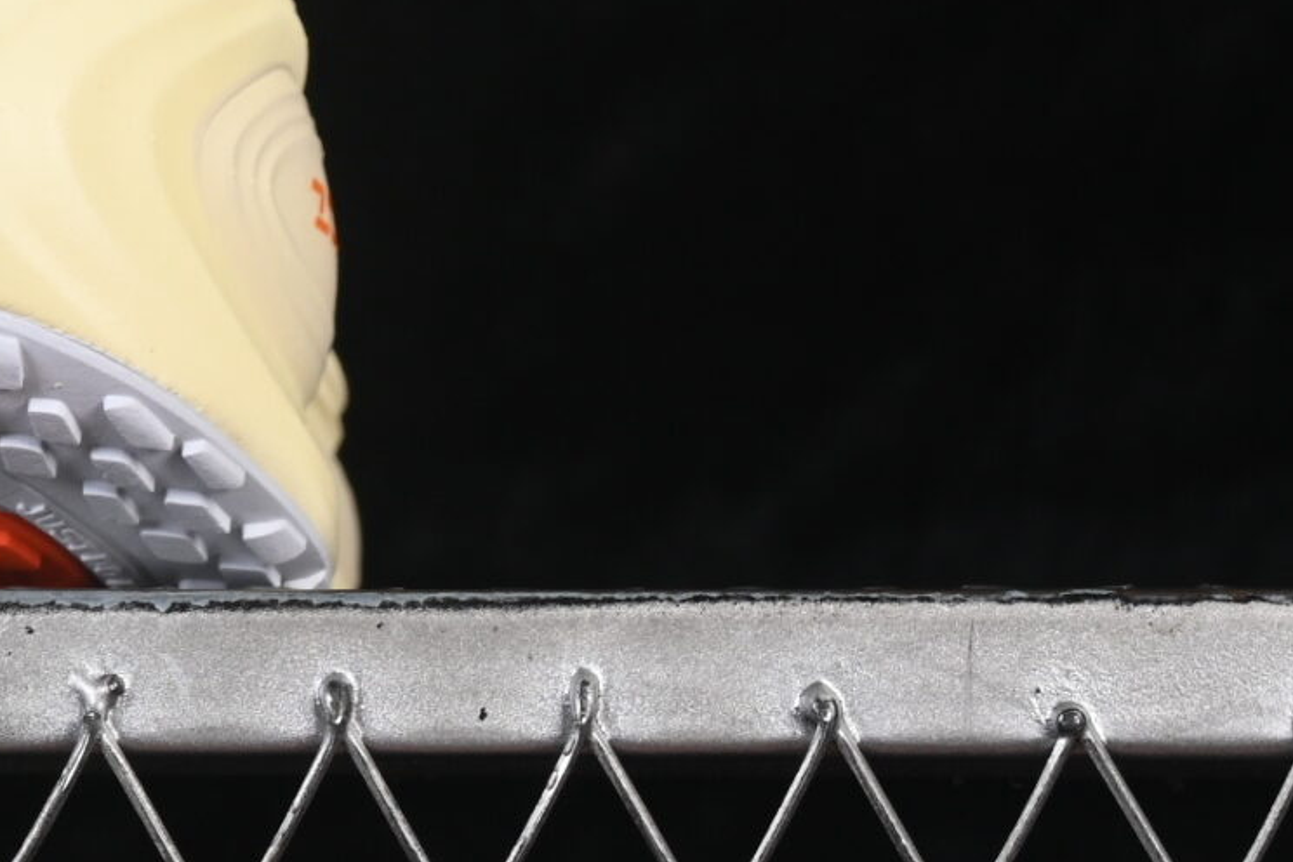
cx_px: -612
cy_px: -333
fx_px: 9266
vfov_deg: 5.3
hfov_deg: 7.8
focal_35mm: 258
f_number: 8
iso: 160
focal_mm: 50
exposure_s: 1/80
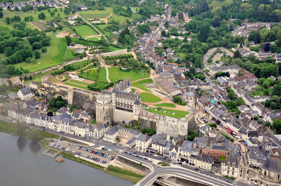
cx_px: 140
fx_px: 468
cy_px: 93
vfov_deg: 22.6
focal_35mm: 60
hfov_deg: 33.4
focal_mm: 40
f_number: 8
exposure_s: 1/60
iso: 200
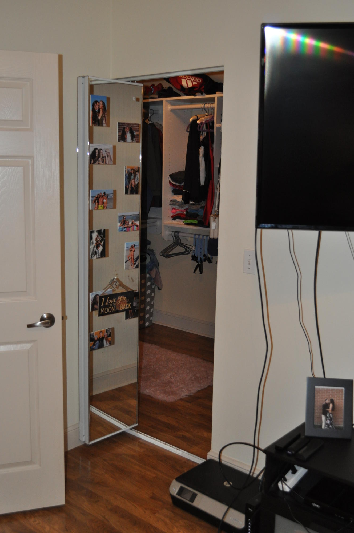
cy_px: 266
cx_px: 177
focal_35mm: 39
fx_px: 577
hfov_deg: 34.1
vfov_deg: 49.6
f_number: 4.2
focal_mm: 26
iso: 800
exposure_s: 1/60
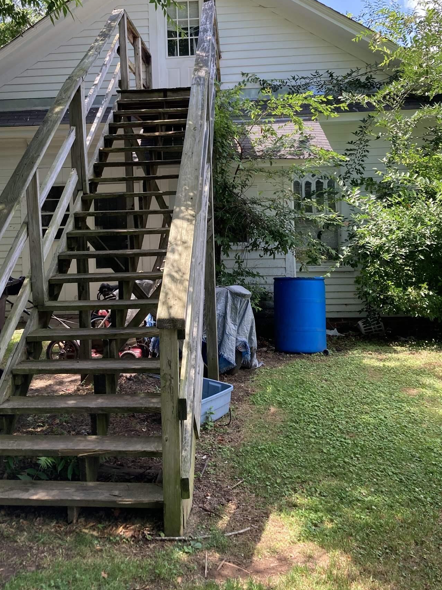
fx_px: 647
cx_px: 183
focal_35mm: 38
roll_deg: +2.1
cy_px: 213
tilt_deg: +0.8
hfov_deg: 37.6
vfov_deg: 48.4
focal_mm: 3.99
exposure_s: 1/258
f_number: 1.8
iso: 20
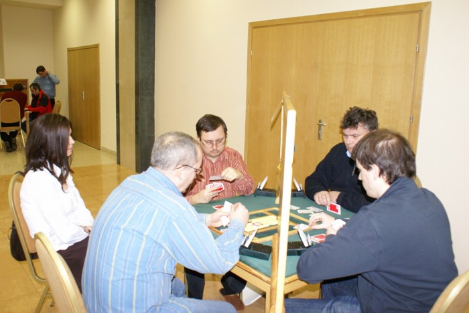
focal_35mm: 30
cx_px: 234
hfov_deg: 61.9
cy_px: 156
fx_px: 391
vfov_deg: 43.7
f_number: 5.6
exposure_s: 1/30
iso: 800
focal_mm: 20
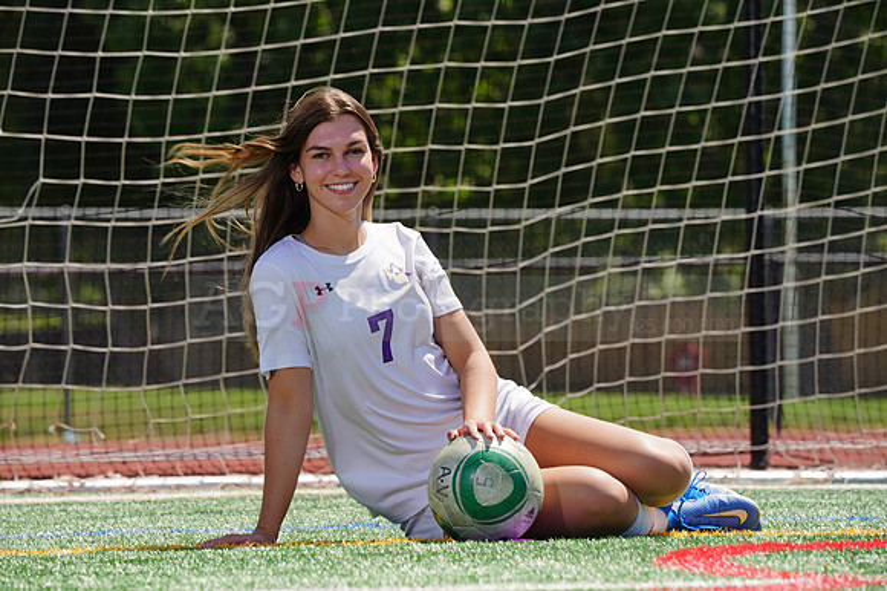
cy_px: 296
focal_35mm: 324
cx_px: 444
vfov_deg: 4.2
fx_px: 7978
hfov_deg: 6.4
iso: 200
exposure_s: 1/250
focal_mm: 324
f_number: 13
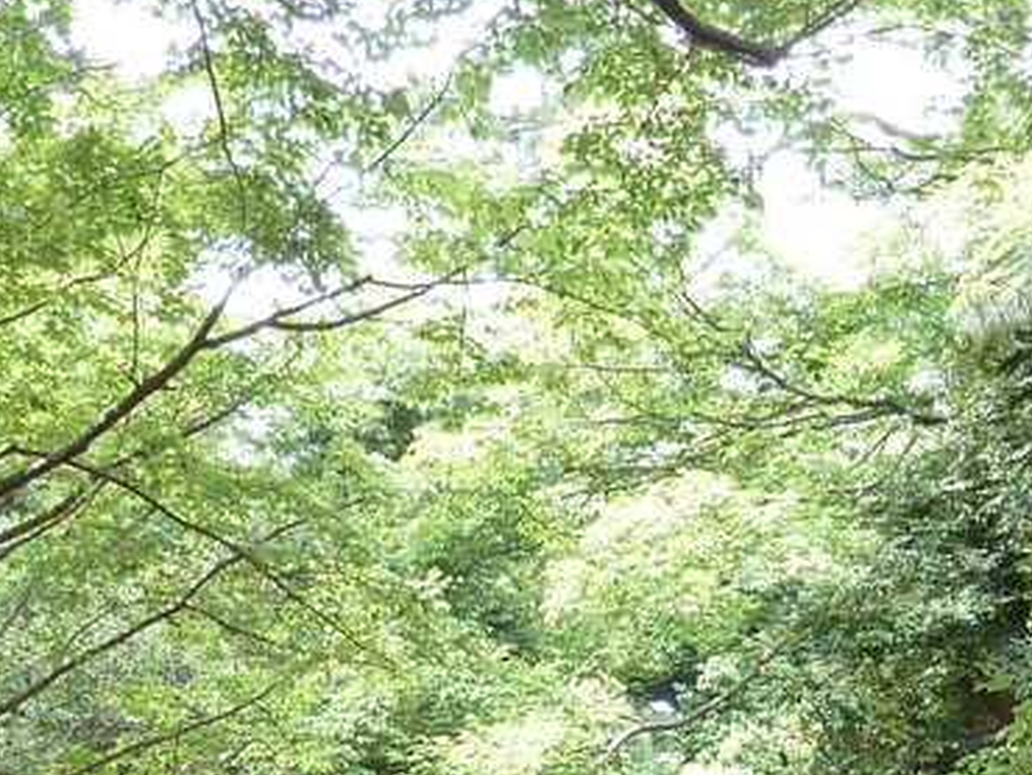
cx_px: 720
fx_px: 2416
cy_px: 1171
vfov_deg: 16.6
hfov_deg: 23.9
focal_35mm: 81
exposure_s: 1/40
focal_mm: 4.1
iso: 80
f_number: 3.3
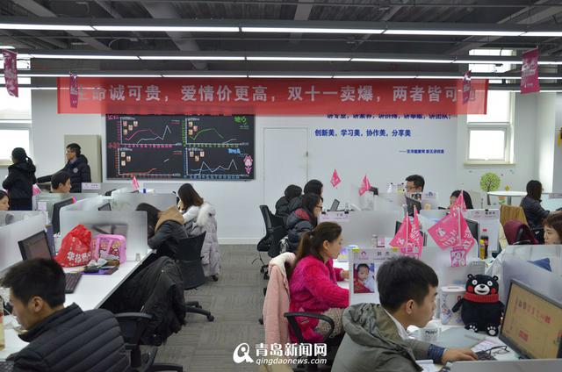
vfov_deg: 39.8
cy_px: 186
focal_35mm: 33
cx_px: 281
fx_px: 514
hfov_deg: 57.3
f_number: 5.6
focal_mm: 22
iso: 1000
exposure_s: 1/80
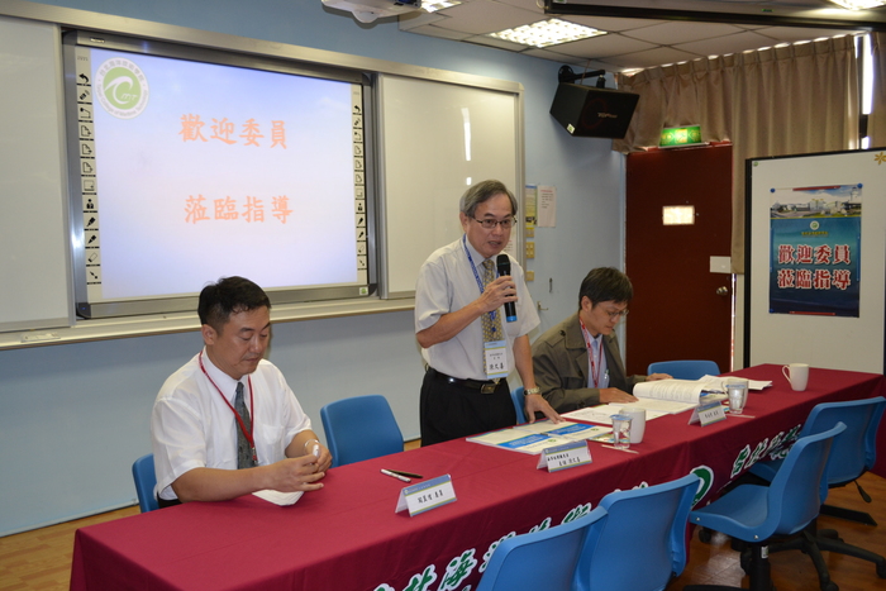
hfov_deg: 57.2
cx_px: 443
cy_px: 296
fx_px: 812
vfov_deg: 40.0
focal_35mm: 33
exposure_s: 1/60
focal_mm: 22
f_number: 4
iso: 400
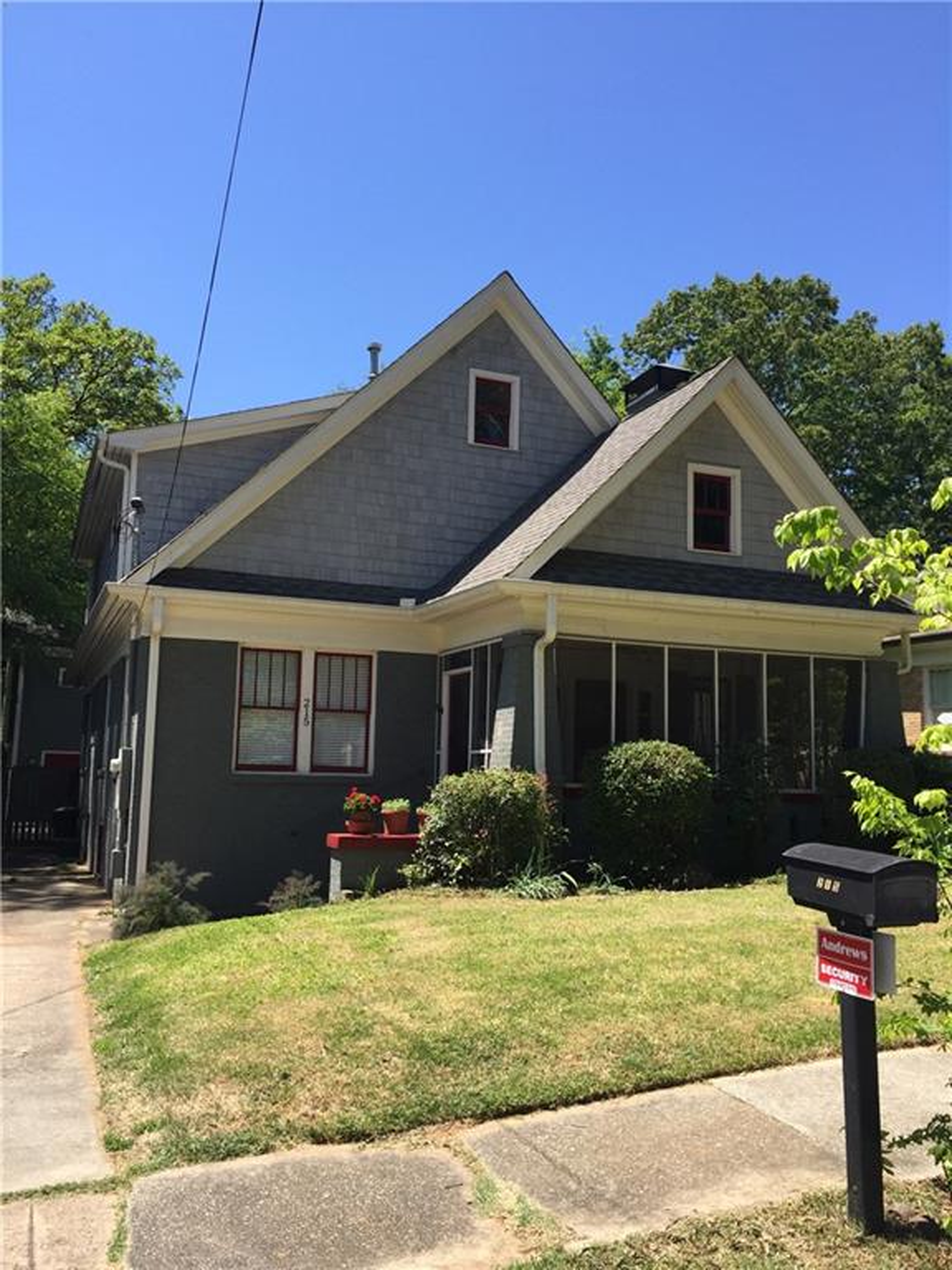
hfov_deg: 48.2
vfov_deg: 61.7
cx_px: 476
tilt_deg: +8.4
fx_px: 1063
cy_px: 635
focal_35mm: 29
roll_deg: -1.2
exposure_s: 1/1014
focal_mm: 4.15
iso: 32
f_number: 2.2
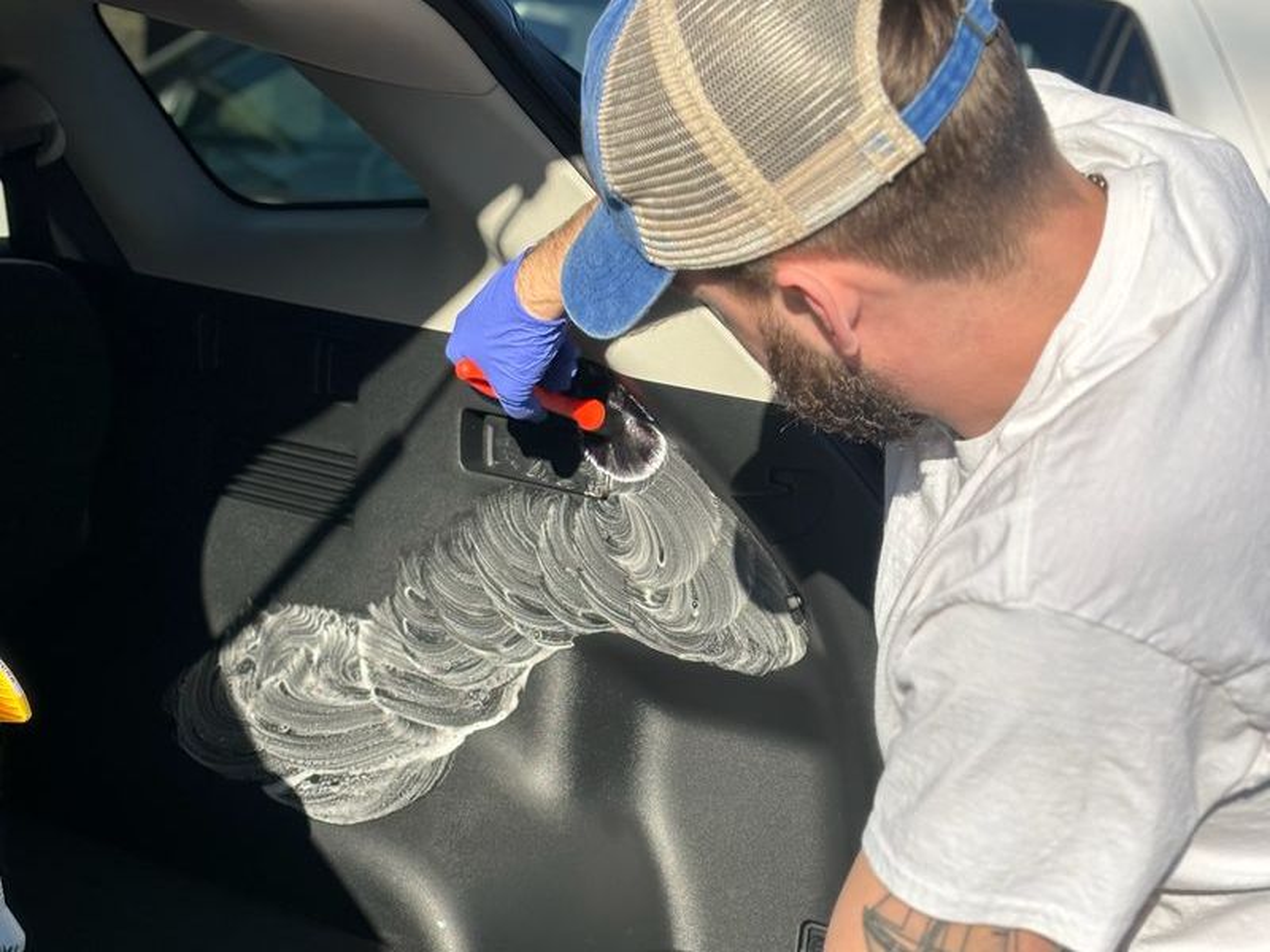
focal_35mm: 52
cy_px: 476
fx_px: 1908
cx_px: 635
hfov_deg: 36.8
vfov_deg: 28.0
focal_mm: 5.96
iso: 32
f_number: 1.6
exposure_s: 1/1279
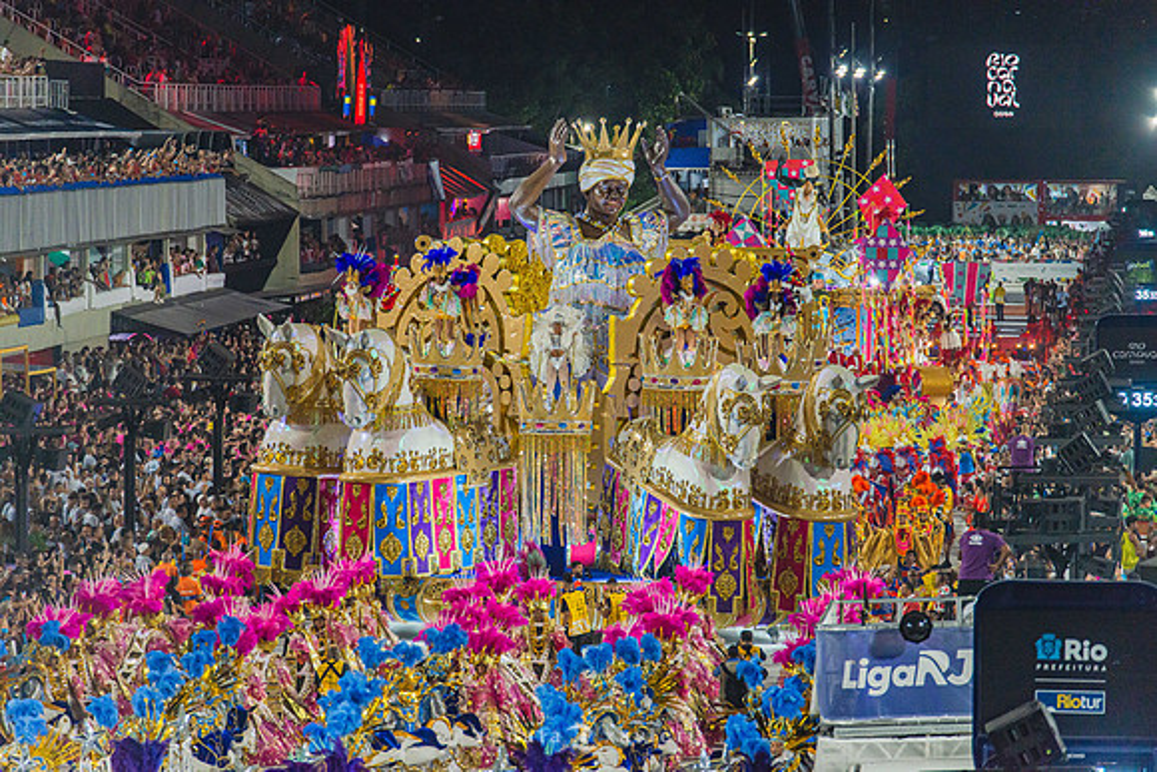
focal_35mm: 260
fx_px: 8358
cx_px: 578
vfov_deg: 5.3
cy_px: 386
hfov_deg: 7.9
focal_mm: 260
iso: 1600
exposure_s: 1/320
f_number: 5.6
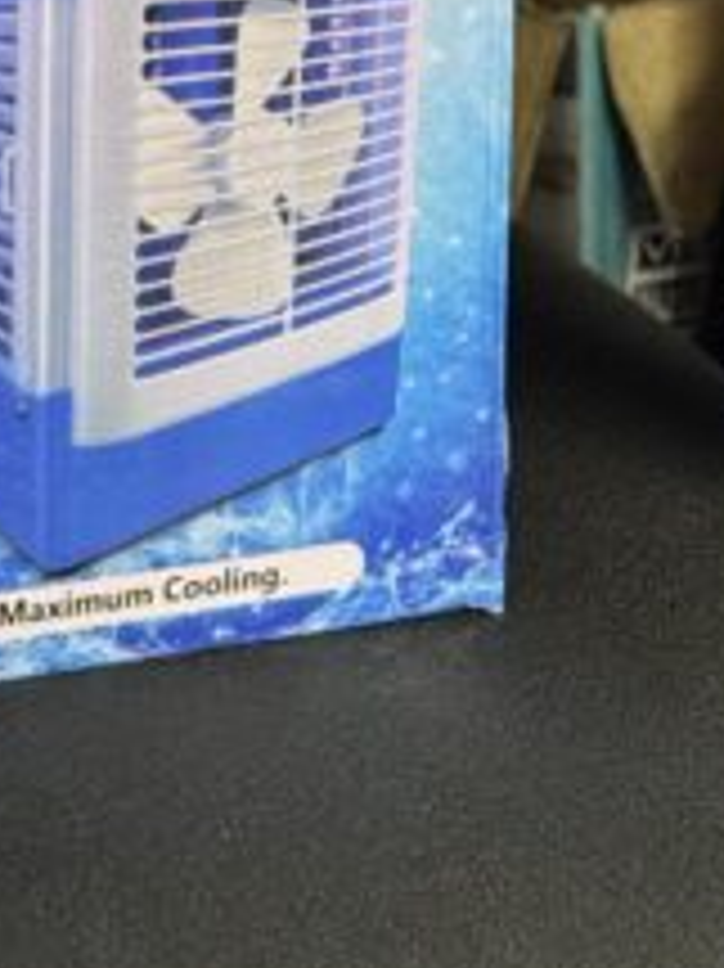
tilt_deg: -14.4
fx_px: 4997
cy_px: -477
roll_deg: +0.3
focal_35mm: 179
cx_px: -90
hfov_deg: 8.2
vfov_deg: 10.7
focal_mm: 6.76
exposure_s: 1/100
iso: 64
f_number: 1.78
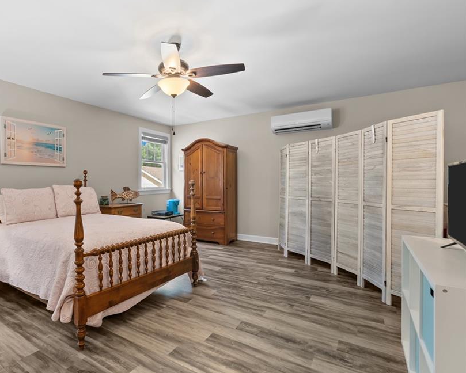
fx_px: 262
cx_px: 174
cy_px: 189
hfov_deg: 81.7
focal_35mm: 19
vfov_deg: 70.9
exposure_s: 1/2.5
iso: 1000
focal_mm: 16
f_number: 7.1
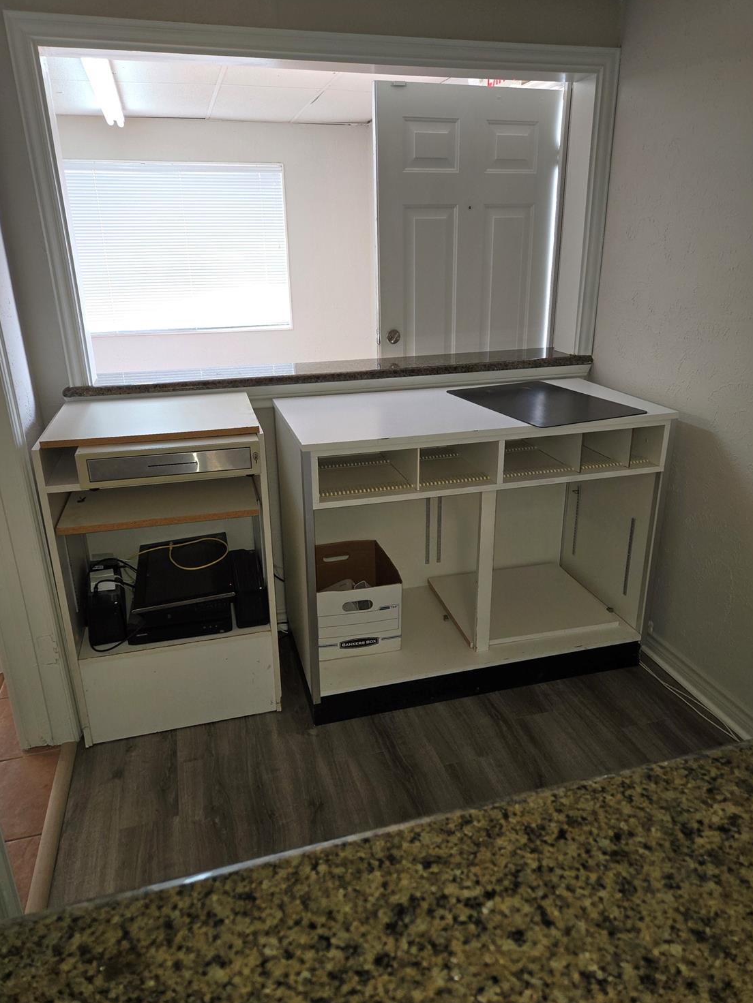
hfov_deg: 56.8
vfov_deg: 71.6
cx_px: 370
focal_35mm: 24
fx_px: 696
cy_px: 494
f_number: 1.8
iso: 80
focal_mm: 5.4
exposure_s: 1/60
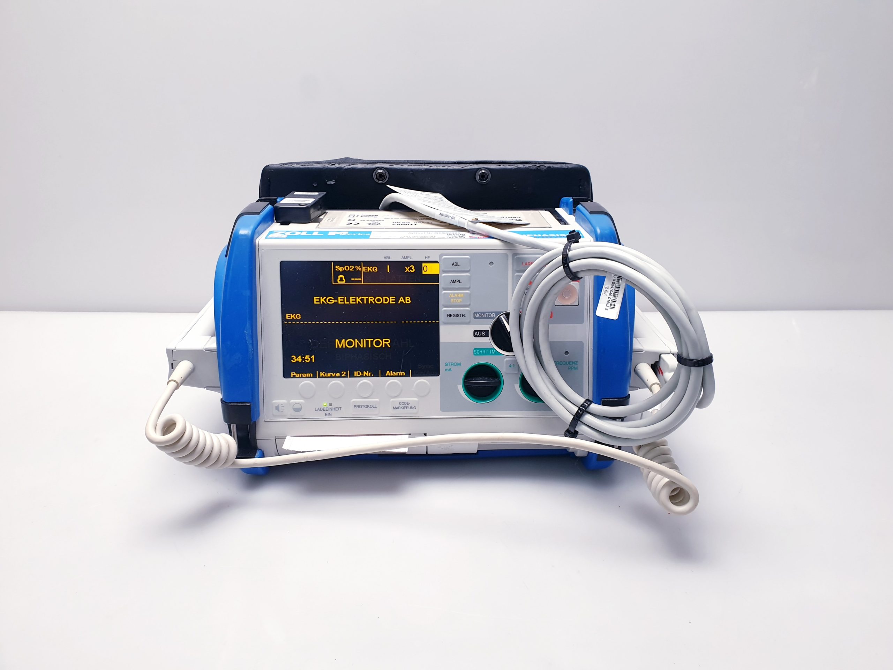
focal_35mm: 26
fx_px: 671
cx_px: 446
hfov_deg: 67.3
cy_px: 335
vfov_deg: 53.1
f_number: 2.4
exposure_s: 1/50
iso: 80
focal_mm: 4.3
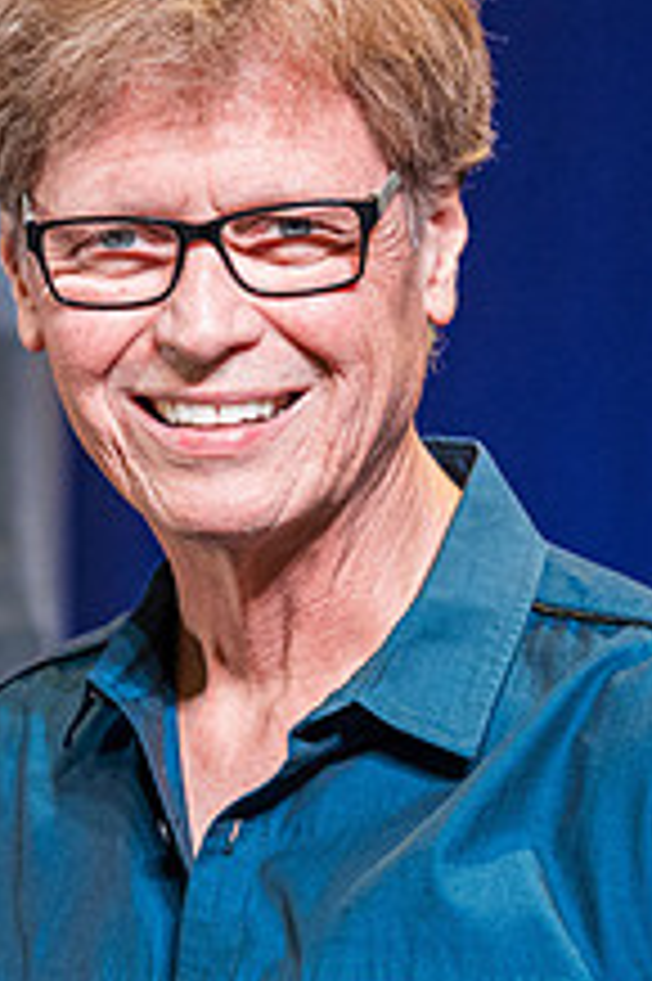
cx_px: 685
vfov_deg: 9.5
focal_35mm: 217
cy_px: 603
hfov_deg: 6.3
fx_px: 5904
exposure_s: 1/160
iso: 3200
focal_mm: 70
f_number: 4
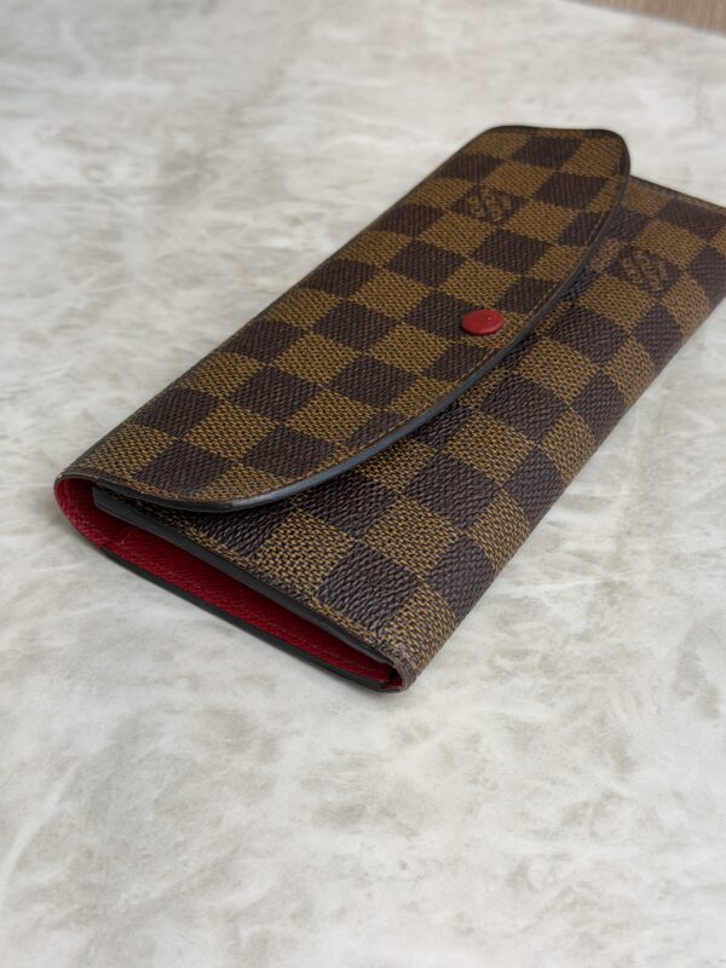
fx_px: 1342
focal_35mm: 48
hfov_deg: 30.3
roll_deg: -1.4
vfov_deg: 39.7
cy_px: 484
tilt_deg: -43.4
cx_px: 363
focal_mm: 6.76
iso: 80
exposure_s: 1/120
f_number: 1.78
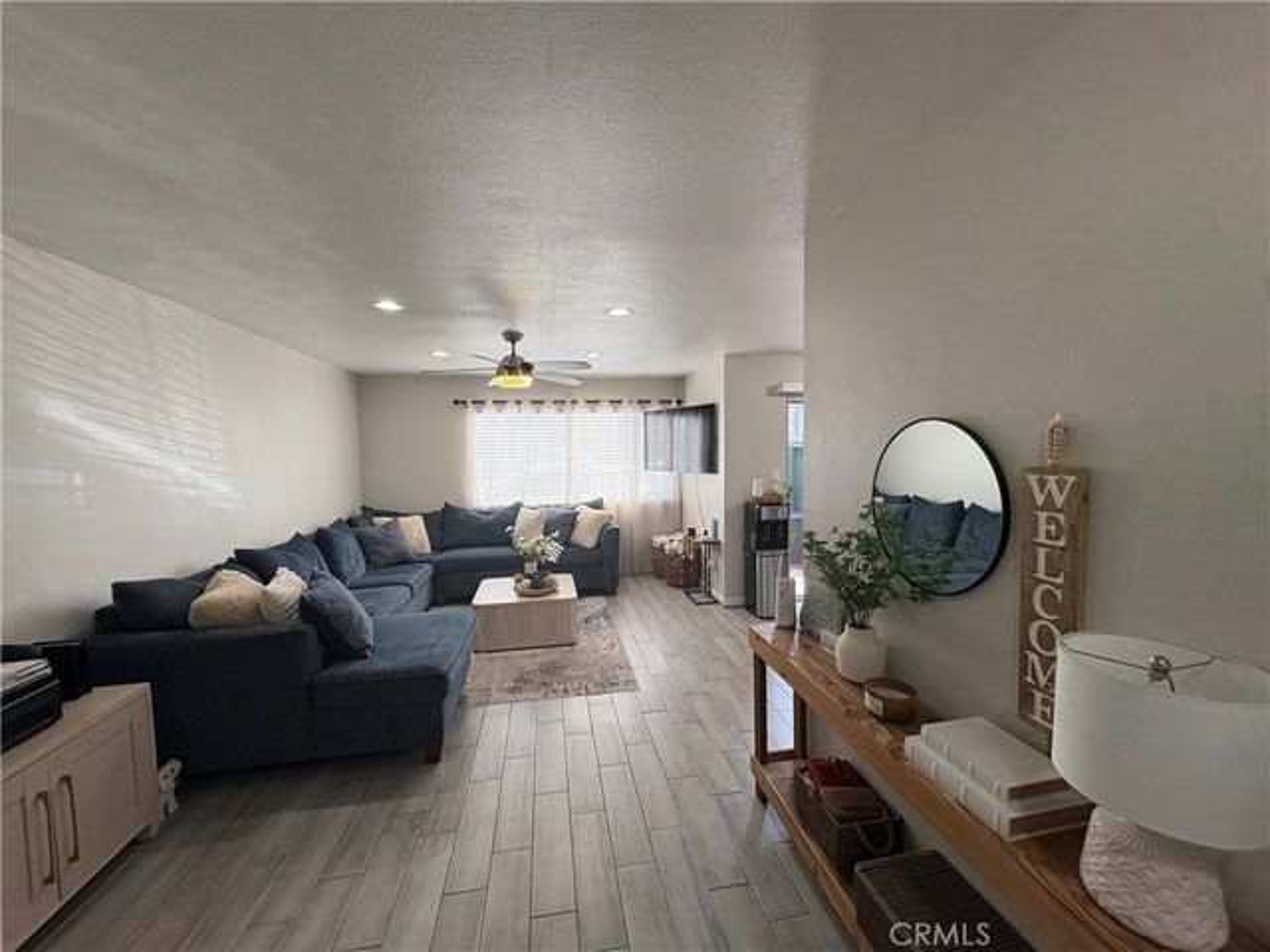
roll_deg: +1.3
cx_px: 635
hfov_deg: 102.1
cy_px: 476
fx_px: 514
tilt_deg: -2.7
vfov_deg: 85.7
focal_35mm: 14
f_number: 2.2
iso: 250
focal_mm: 2.22
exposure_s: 1/120
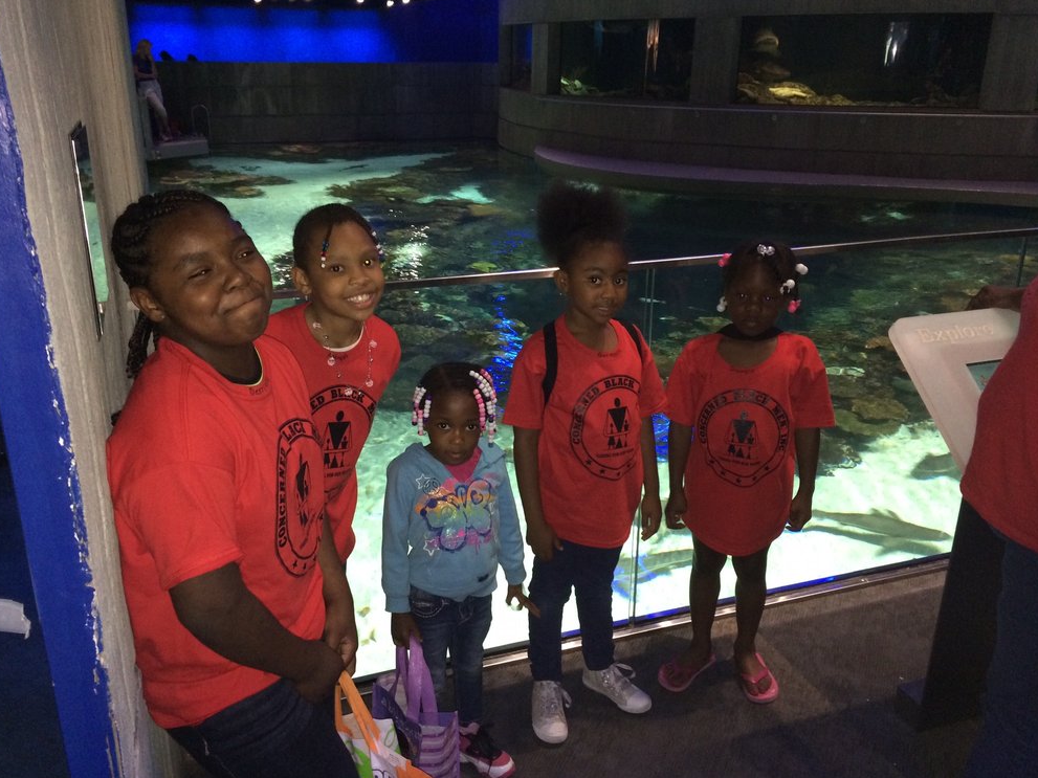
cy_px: 385
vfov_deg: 45.4
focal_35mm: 31
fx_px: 929
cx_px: 507
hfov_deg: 58.4
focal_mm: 4.12
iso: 250
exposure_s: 1/16
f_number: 2.2
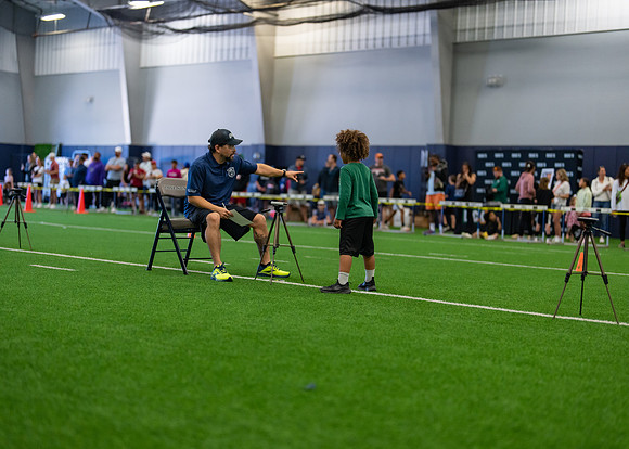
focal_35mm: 54
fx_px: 965
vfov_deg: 26.2
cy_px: 224
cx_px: 314
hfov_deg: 36.1
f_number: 1.2
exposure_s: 1/1000
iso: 1250
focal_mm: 50
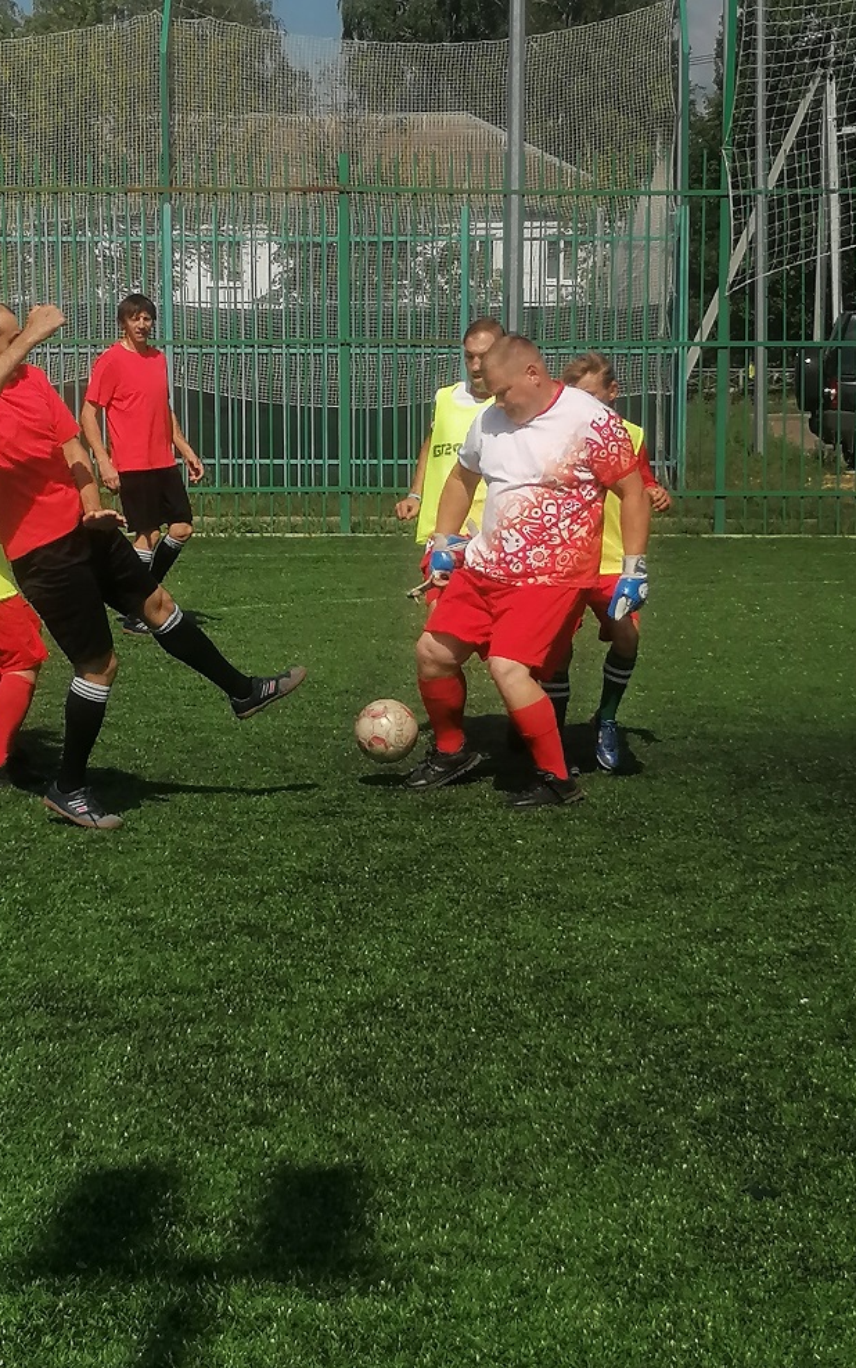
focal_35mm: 74
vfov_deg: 27.8
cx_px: 391
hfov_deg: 17.6
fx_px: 2761
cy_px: 691
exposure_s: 1/2331
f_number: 1.8
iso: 50
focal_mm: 4.75
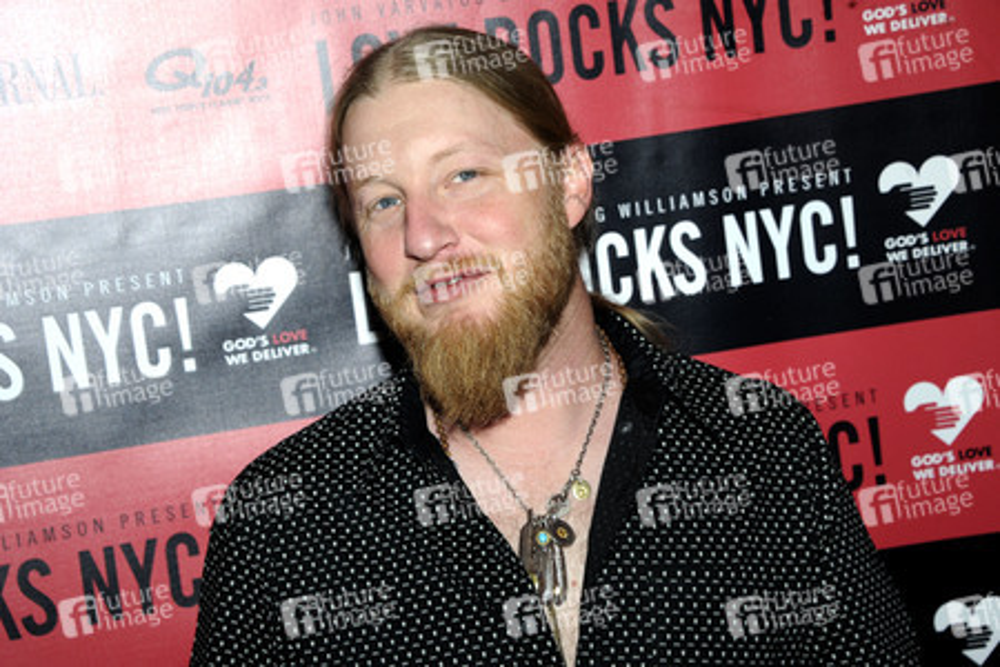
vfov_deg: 14.9
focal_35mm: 92
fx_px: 2555
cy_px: 334
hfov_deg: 22.1
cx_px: 500
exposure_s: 1/250
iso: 500
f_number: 9
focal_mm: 92
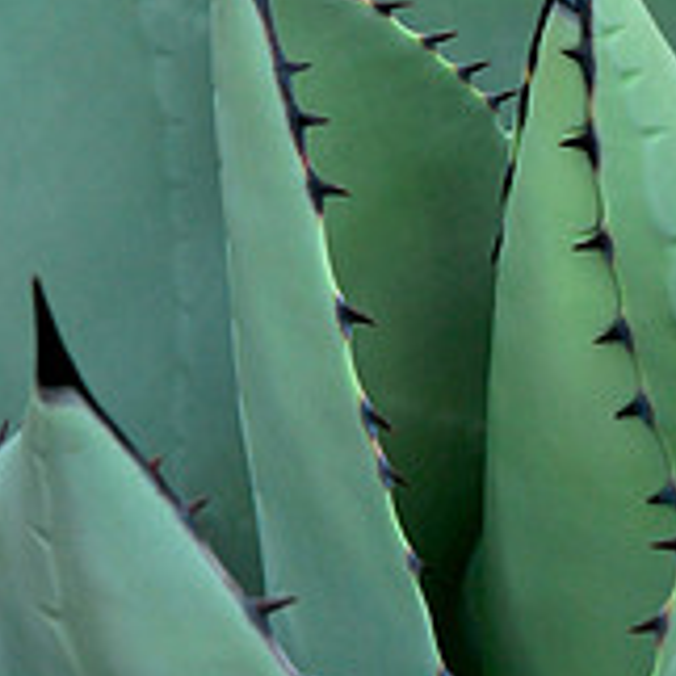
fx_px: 8267
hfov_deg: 4.7
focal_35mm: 374
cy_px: 390
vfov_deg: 4.7
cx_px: 582
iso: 1000
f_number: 9
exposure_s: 1/320
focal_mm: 105
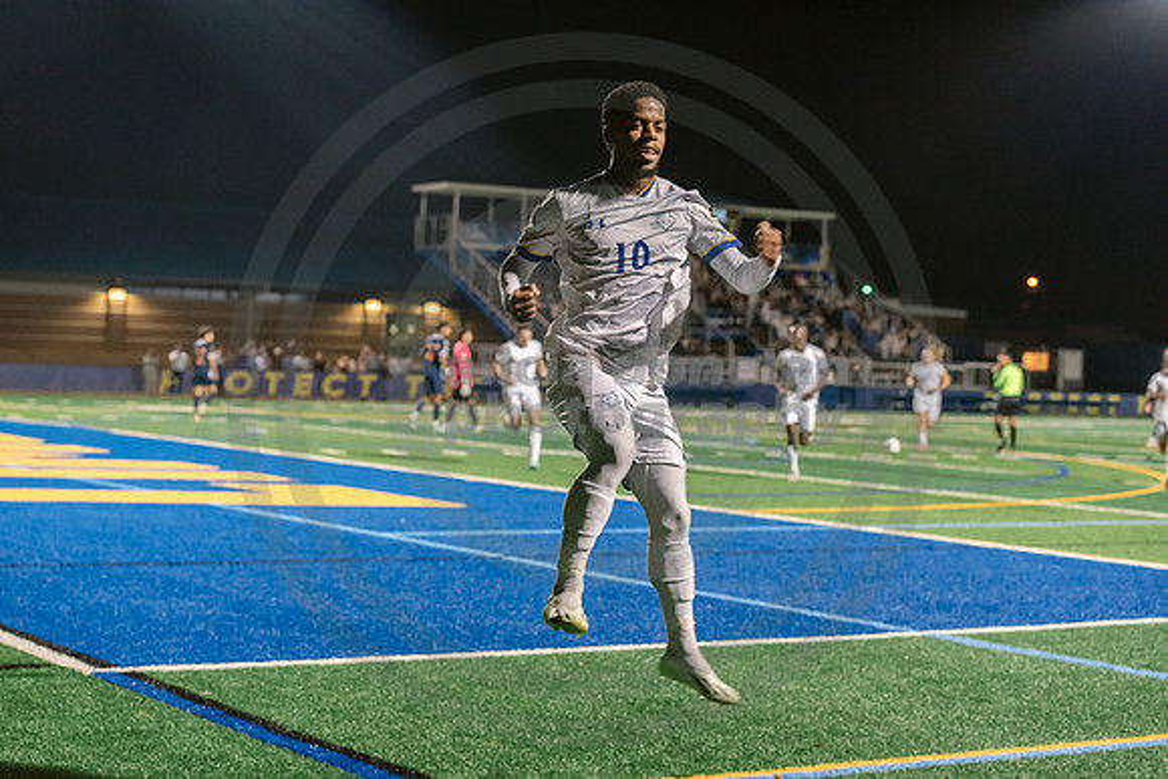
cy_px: 390
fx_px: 2272
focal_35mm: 70
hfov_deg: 28.8
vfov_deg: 19.5
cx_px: 584
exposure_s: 1/320
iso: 2500
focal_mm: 70
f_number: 3.5
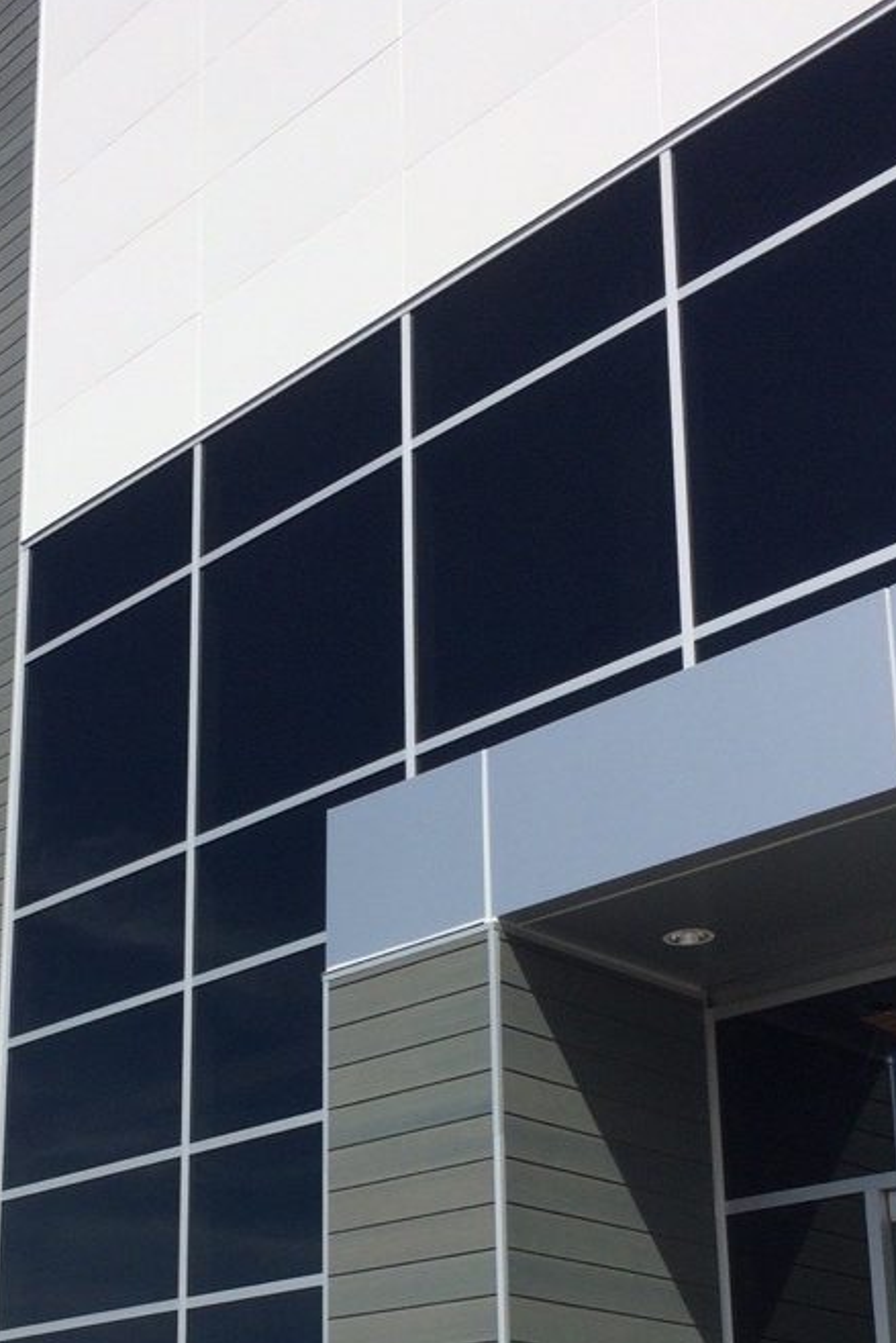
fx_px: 2052
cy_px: 1033
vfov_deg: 35.3
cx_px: 308
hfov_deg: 24.5
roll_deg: +0.2
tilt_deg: +17.1
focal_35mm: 55
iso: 32
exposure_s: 1/4115
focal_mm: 4.15
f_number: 2.2
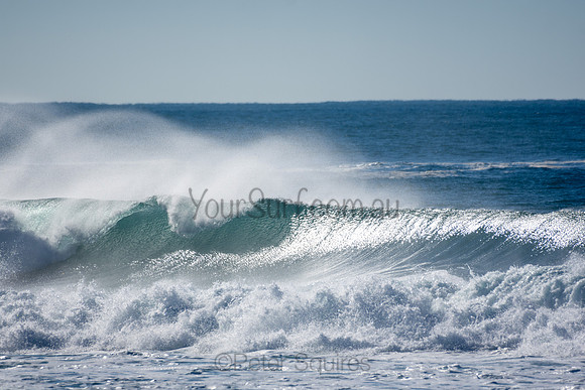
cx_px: 292
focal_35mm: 765
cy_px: 195
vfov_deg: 1.8
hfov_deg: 2.7
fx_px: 12435
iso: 100
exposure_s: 1/1250
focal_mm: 500
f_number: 5.6
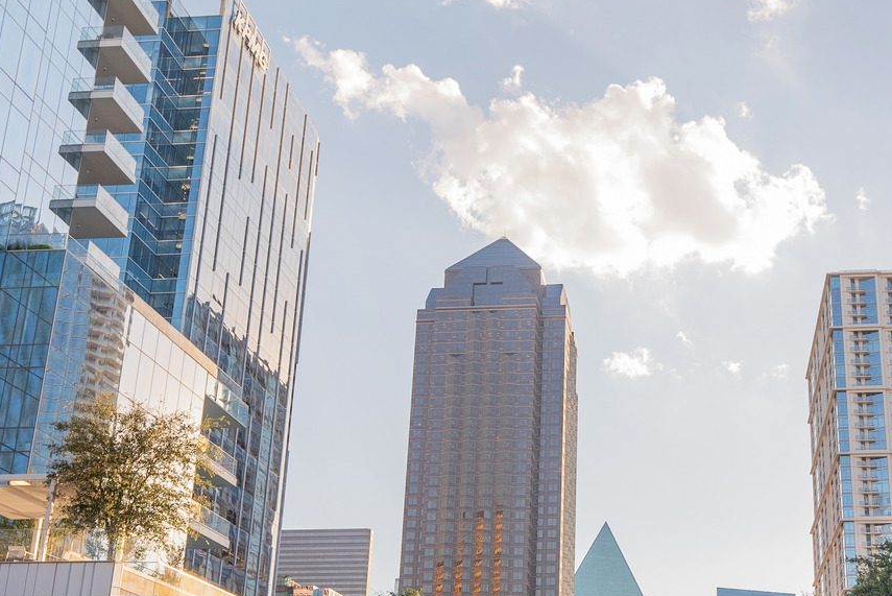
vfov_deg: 29.8
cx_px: 620
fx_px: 1091
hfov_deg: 43.6
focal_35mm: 44
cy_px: 482
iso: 500
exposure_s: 1/40
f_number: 5
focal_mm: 25
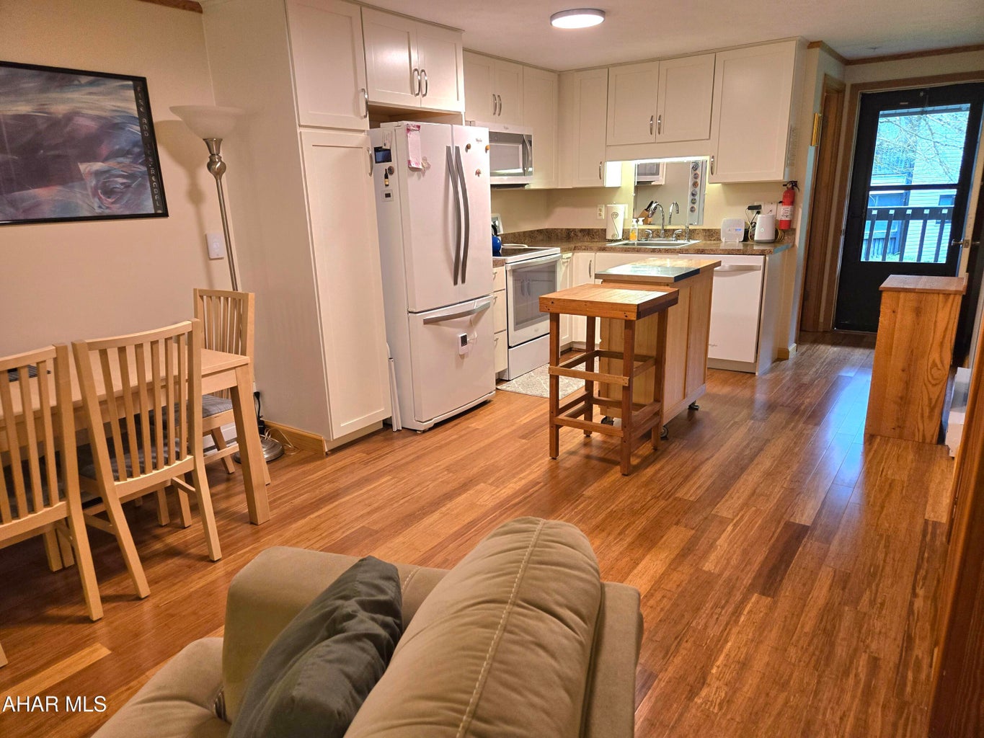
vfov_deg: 58.9
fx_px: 654
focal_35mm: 23
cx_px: 492
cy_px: 369
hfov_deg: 73.9
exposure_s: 1/120
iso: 250
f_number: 1.8
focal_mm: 5.4
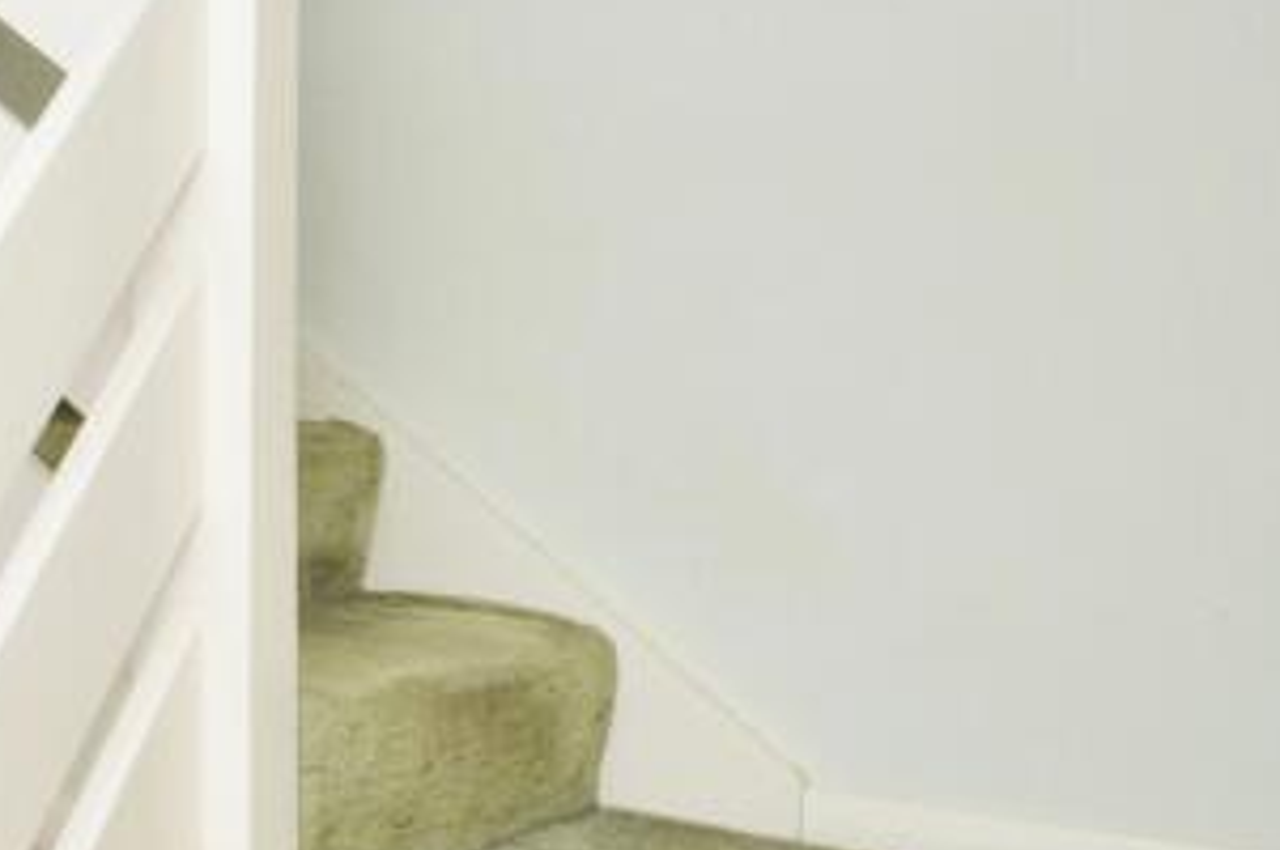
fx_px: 1811
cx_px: -778
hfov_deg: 25.4
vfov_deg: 26.3
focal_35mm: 51
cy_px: 304
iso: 500
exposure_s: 1/60
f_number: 6.3
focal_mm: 10
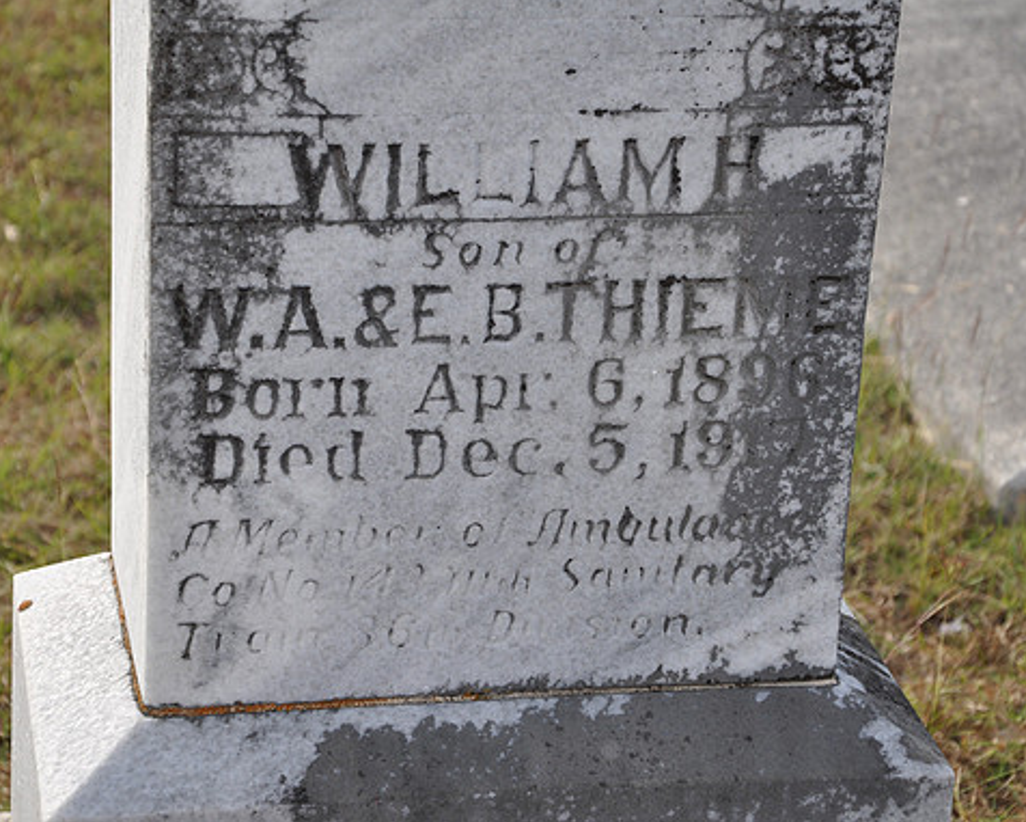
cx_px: 500
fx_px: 3432
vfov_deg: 13.6
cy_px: 409
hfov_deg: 17.0
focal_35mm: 113
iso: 200
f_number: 7.1
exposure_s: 1/200
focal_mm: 66
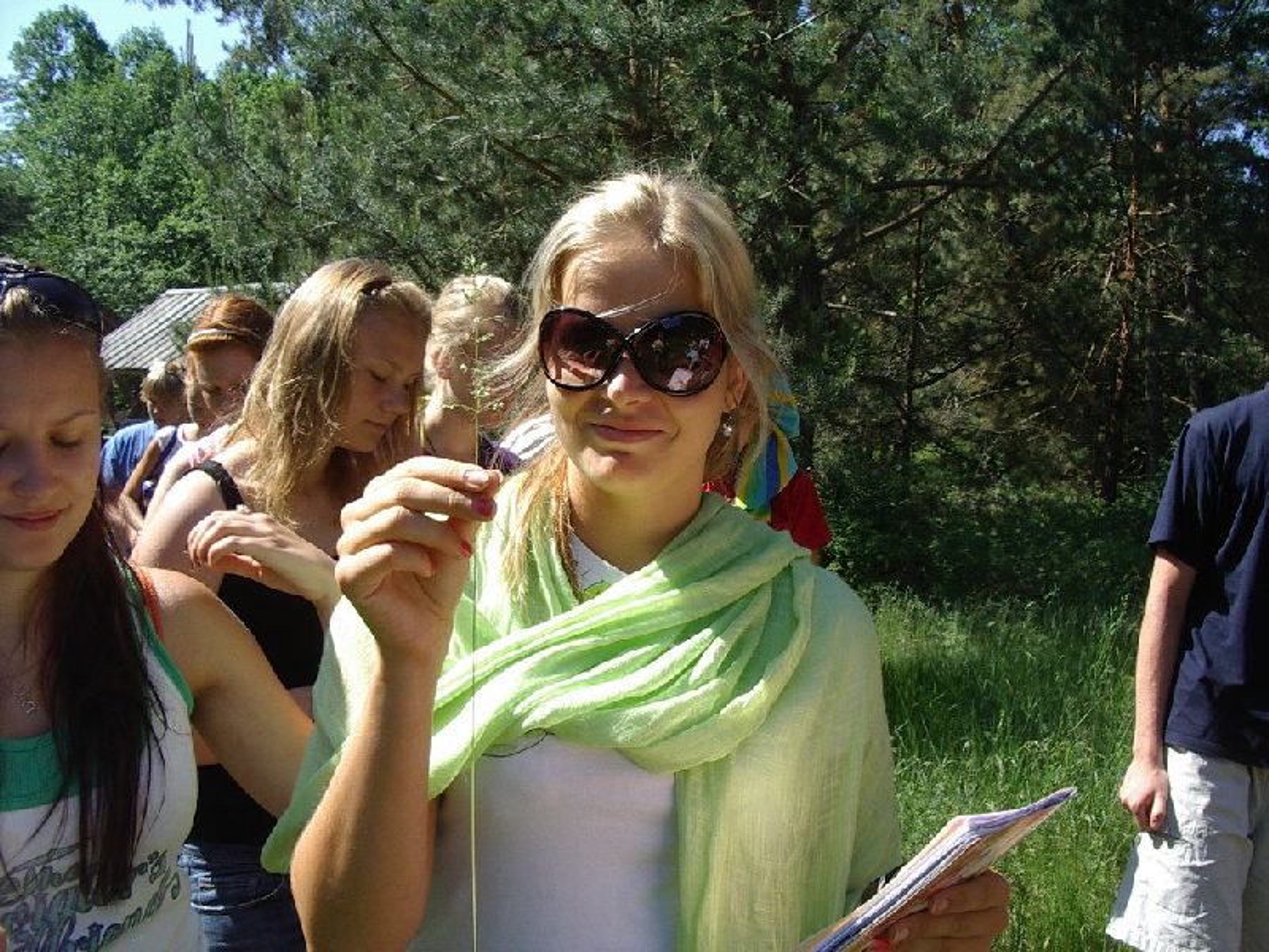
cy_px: 476
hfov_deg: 49.0
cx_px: 634
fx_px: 1393
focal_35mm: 38
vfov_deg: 37.7
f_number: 4.8
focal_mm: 5.8
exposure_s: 1/250
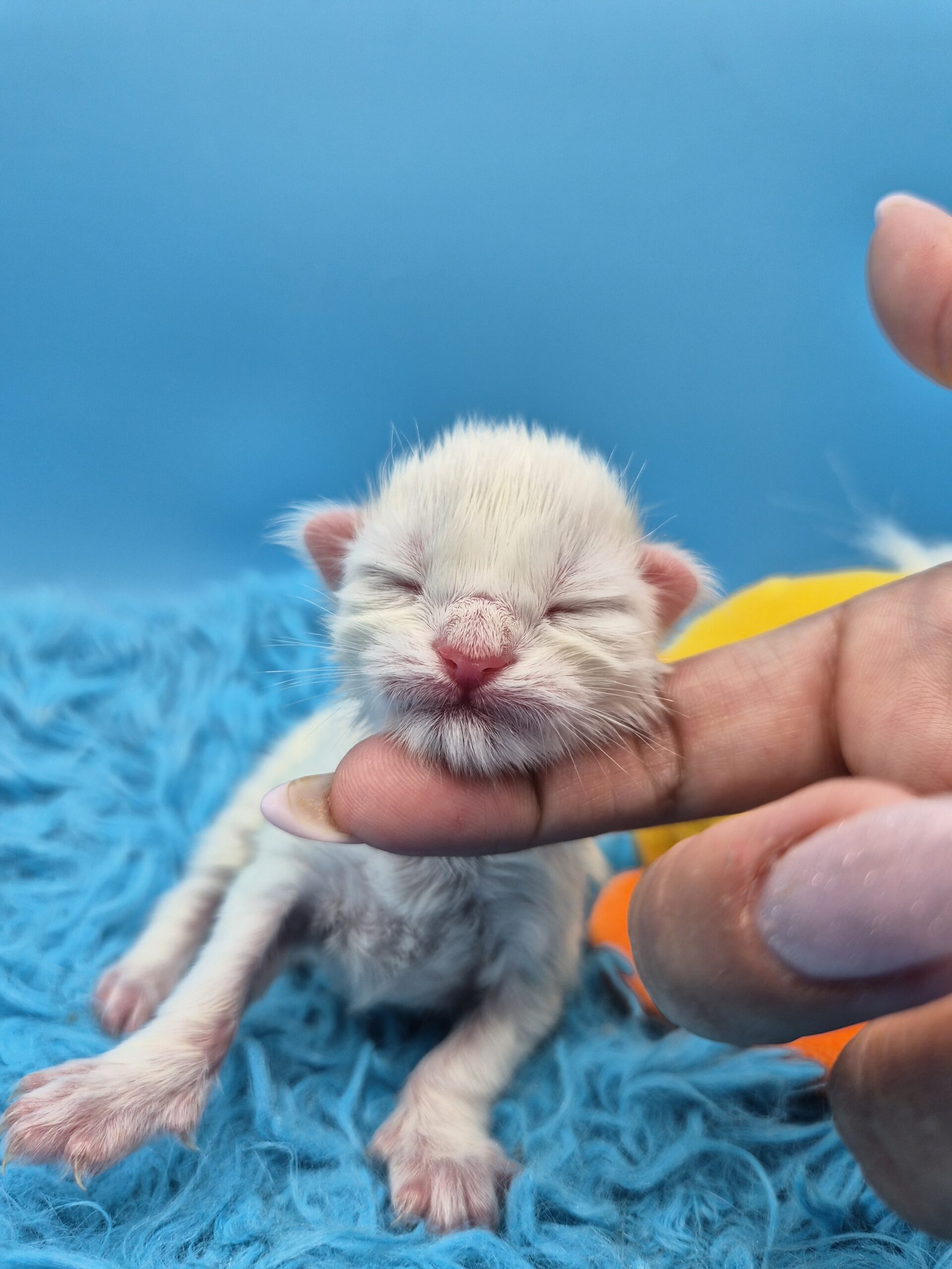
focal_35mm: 23
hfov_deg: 58.9
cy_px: 634
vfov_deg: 73.9
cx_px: 476
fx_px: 843
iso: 80
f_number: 1.8
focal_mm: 5.4
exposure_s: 1/728
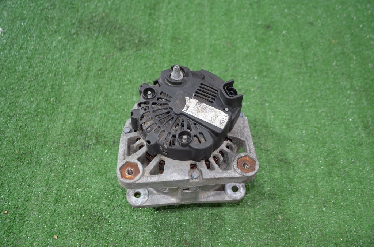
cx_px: 187
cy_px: 124
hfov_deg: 62.0
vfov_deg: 43.4
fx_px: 311
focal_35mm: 30
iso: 800
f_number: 3.8
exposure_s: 1/60
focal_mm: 20
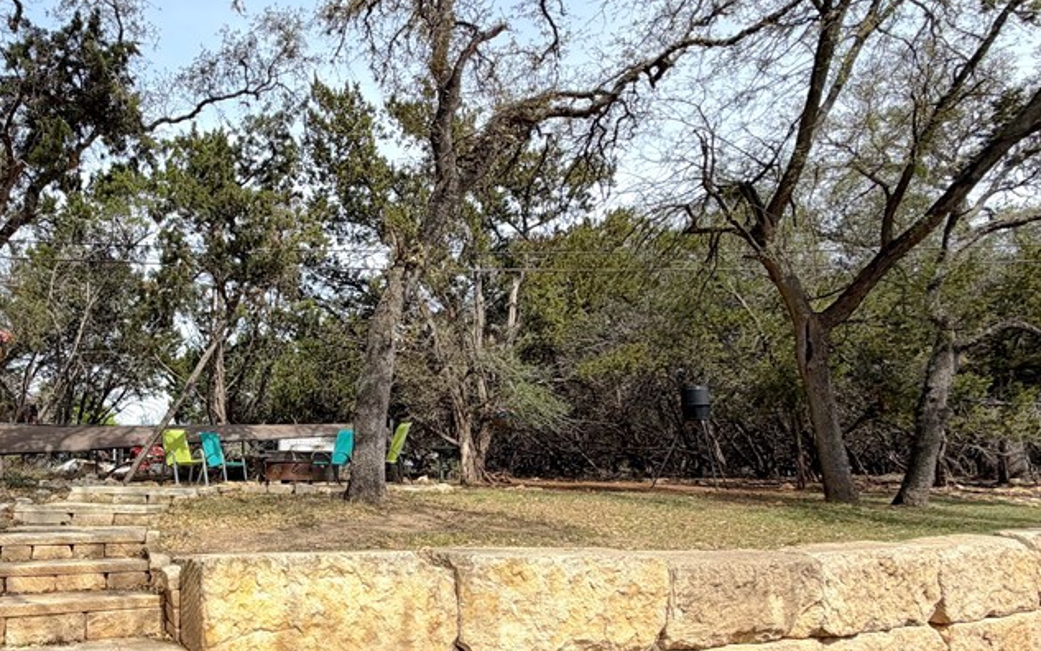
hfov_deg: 68.6
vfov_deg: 50.3
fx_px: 681
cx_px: 230
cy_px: 426
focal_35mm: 24
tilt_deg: +7.4
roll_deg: +2.3
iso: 20
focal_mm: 2.22
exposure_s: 1/809
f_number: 2.2
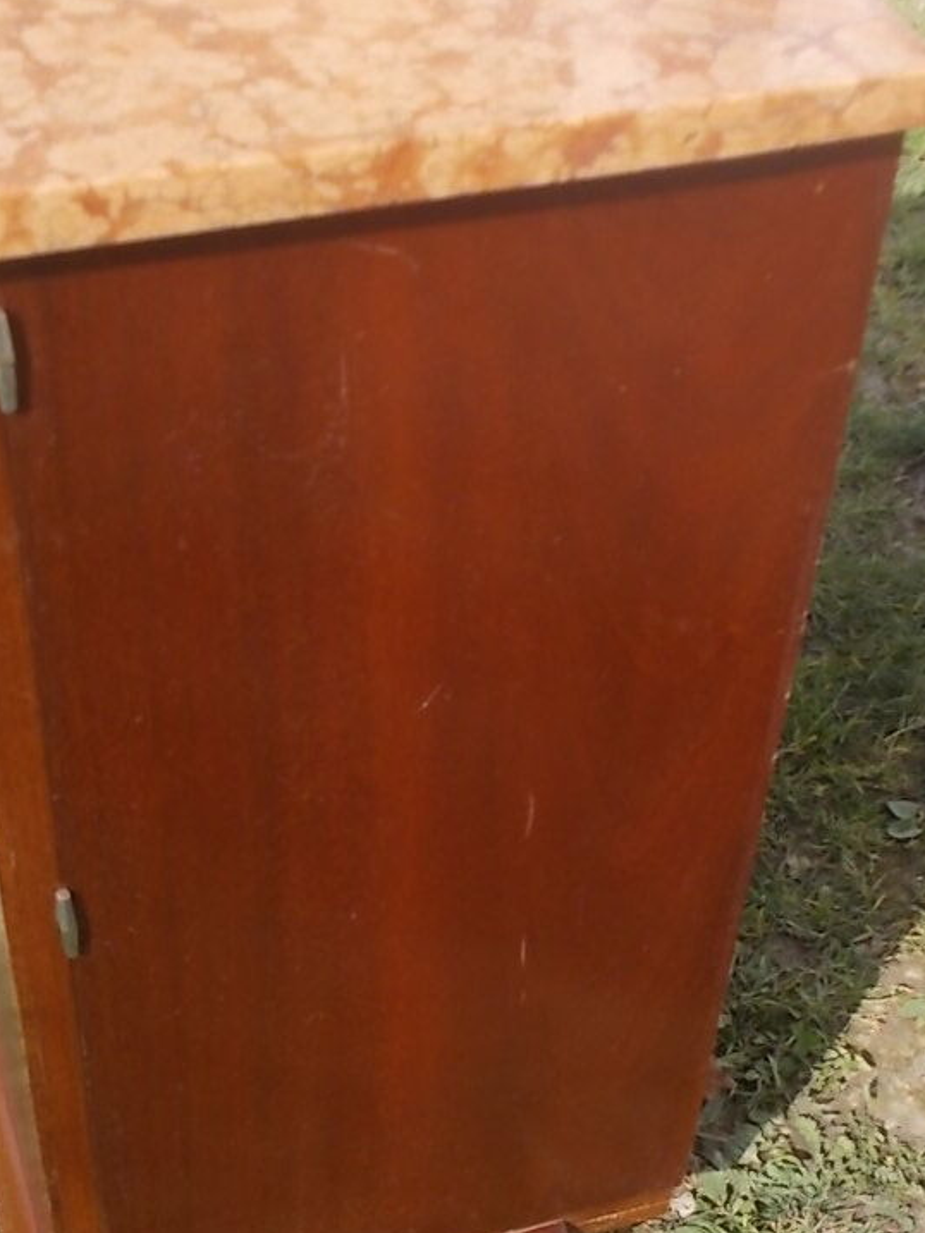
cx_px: 361
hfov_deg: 25.2
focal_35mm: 58
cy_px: 843
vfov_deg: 32.9
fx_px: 2066
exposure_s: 1/100
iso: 80
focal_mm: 4.6
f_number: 8
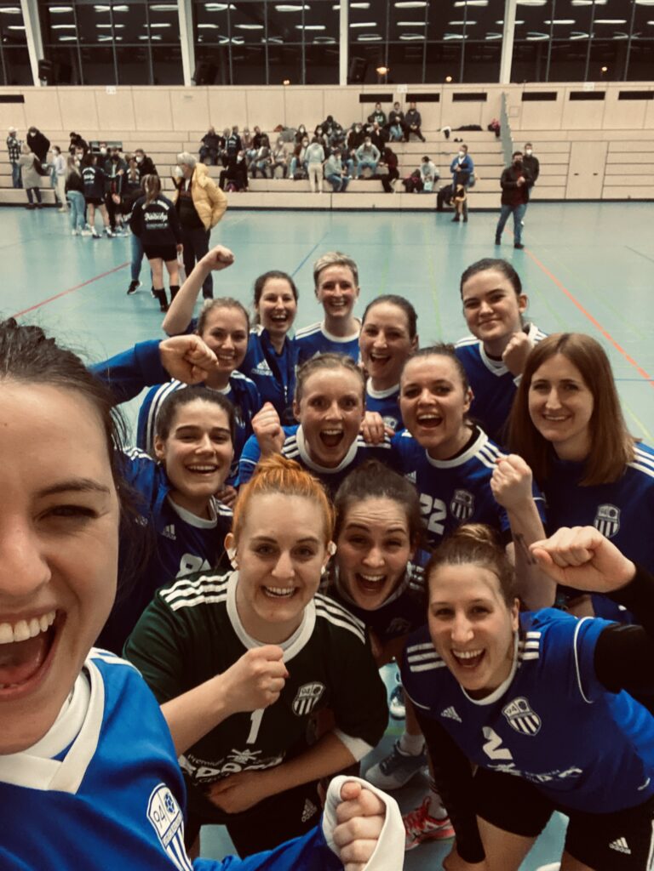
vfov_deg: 60.0
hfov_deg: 46.8
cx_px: 327
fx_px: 756
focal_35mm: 30
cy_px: 436
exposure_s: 1/50
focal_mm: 2.71
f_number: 2.2
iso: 320
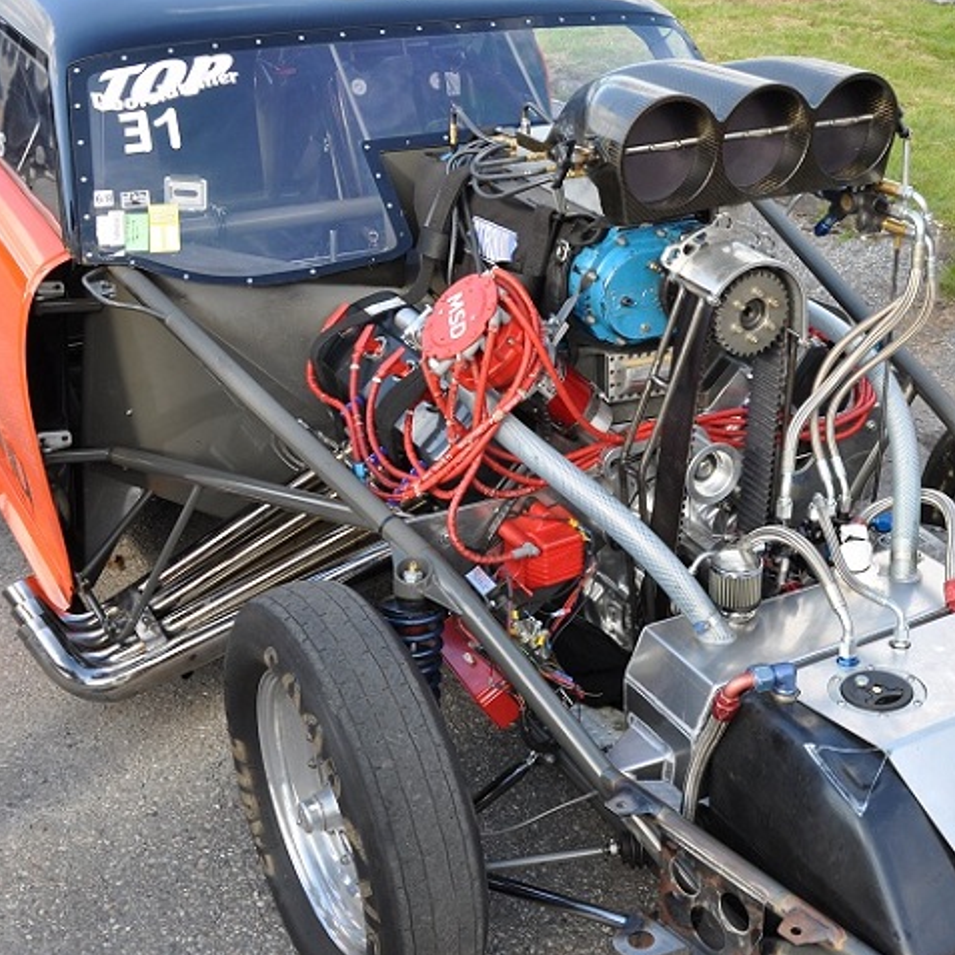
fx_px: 1467
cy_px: 479
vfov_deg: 36.1
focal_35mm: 47
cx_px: 683
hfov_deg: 35.5
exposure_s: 1/60
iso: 200
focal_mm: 24
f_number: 8
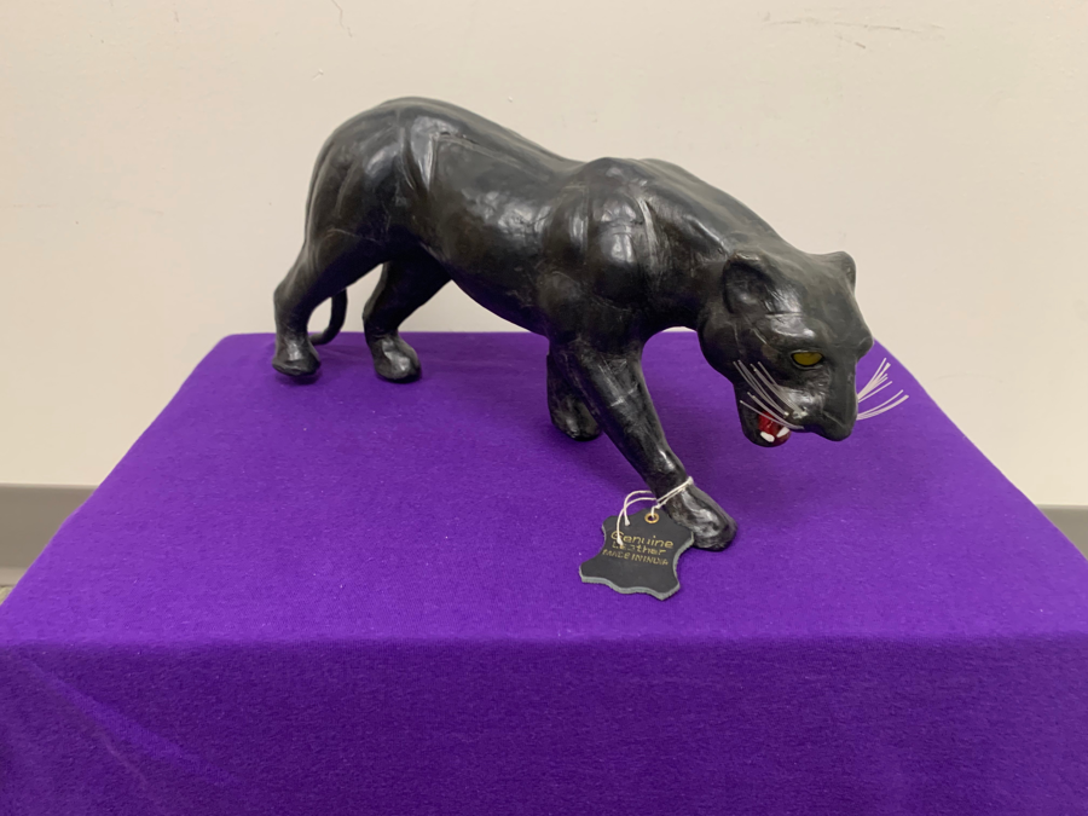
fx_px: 817
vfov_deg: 53.1
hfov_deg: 67.3
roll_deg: +0.9
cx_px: 544
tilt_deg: -28.7
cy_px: 408
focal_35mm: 26
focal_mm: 4.25
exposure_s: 1/50
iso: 250
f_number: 1.8
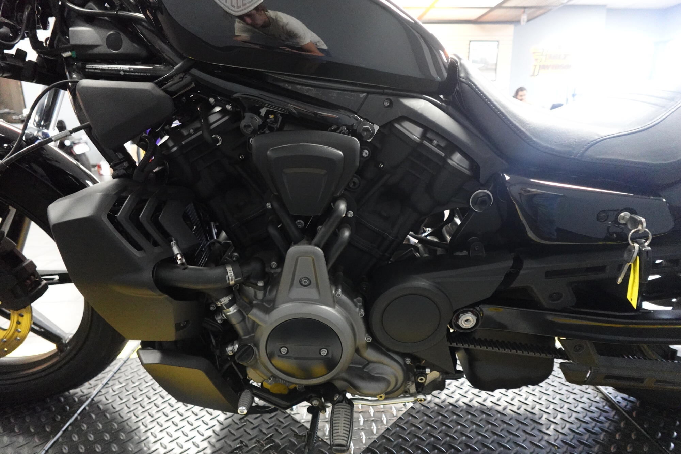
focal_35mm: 20
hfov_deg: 84.0
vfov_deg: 61.9
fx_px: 378
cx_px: 340
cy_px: 227
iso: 3200
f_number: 2
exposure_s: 1/80
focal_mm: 7.6
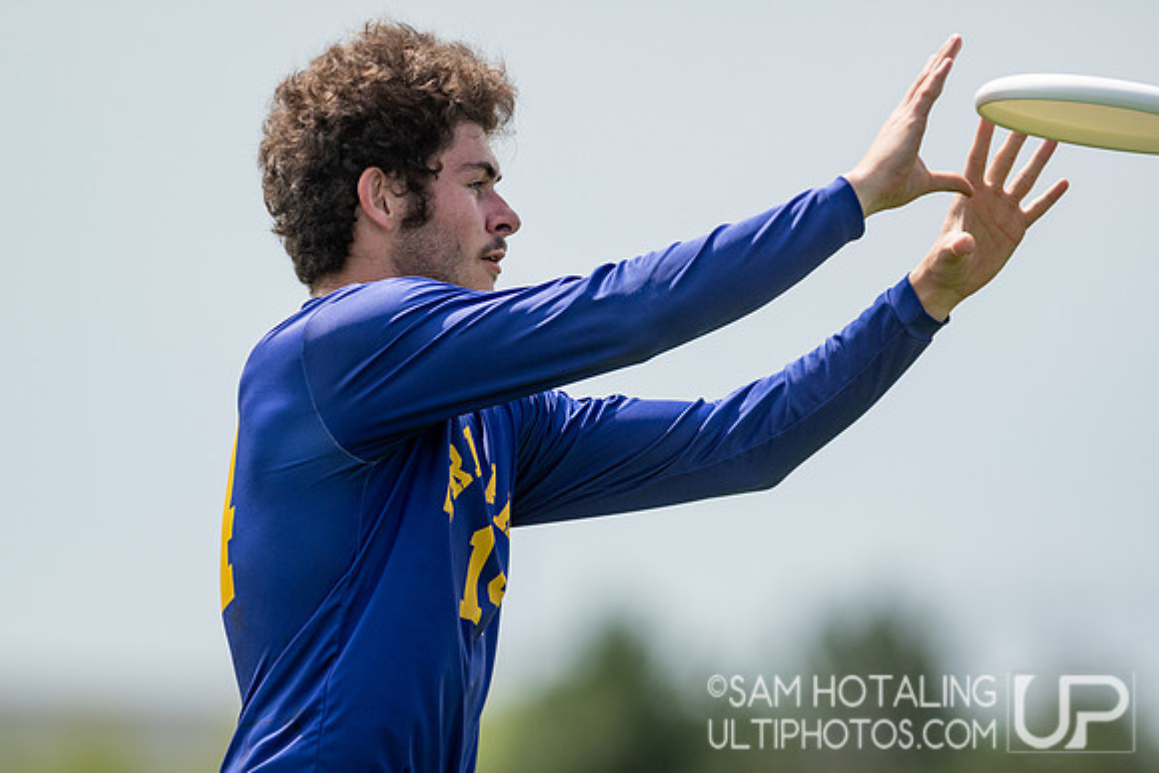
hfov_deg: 3.9
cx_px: 475
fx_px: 17092
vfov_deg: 2.6
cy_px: 456
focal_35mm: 531
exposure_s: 1/3200
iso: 110
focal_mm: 300
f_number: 2.8
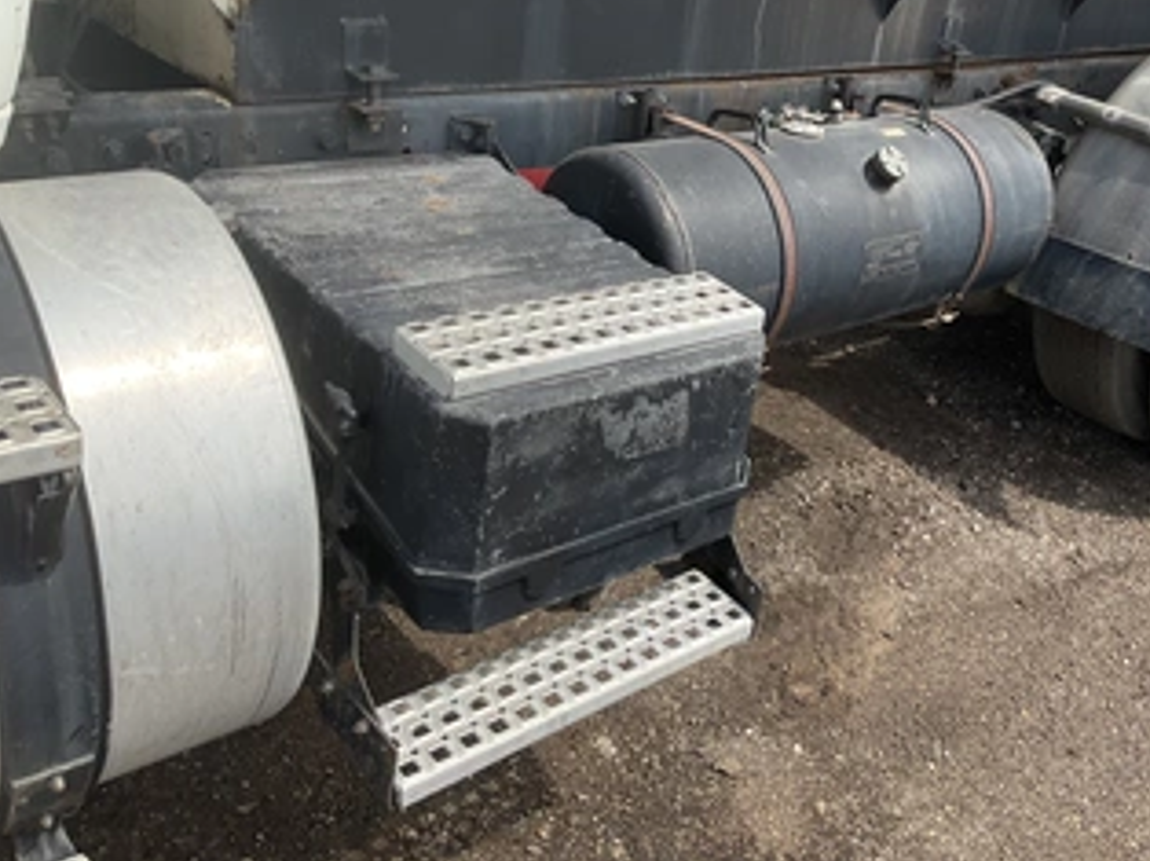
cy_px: 330
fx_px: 1228
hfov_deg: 49.7
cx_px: 721
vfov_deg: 38.4
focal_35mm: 37
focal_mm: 3
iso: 25
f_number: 1.8
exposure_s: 1/929
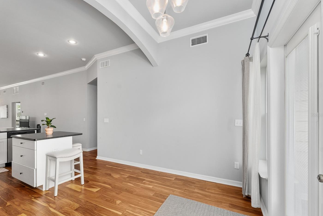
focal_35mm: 16
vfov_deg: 73.7
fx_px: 144
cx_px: 148
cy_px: 115
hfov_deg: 96.5
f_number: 7.1
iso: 1000
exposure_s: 1/30
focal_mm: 14
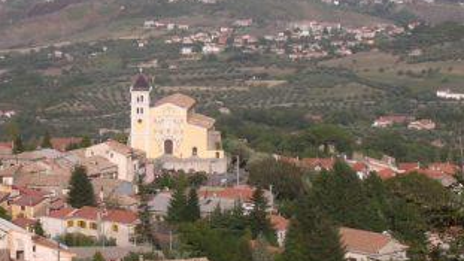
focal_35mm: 165
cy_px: 122
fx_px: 2030
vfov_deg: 7.4
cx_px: 179
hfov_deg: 13.0
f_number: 4.6
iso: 100
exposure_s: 1/408
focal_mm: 15.9
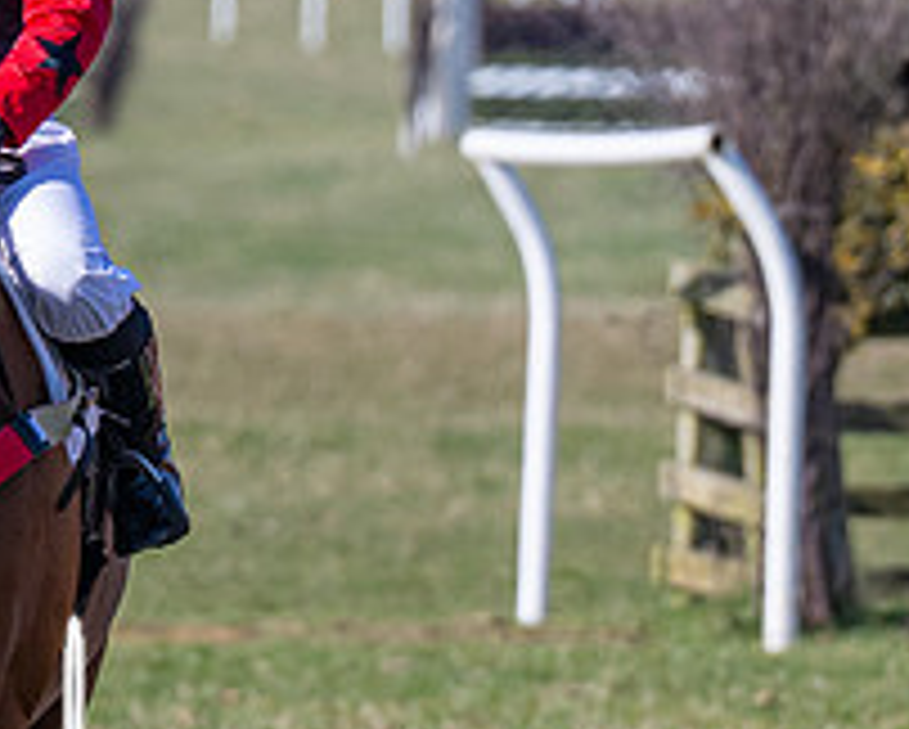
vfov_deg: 1.2
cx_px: -92
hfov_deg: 1.5
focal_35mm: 1264
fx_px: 34038
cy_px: 142
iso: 200
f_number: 5
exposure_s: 1/1250
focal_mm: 195
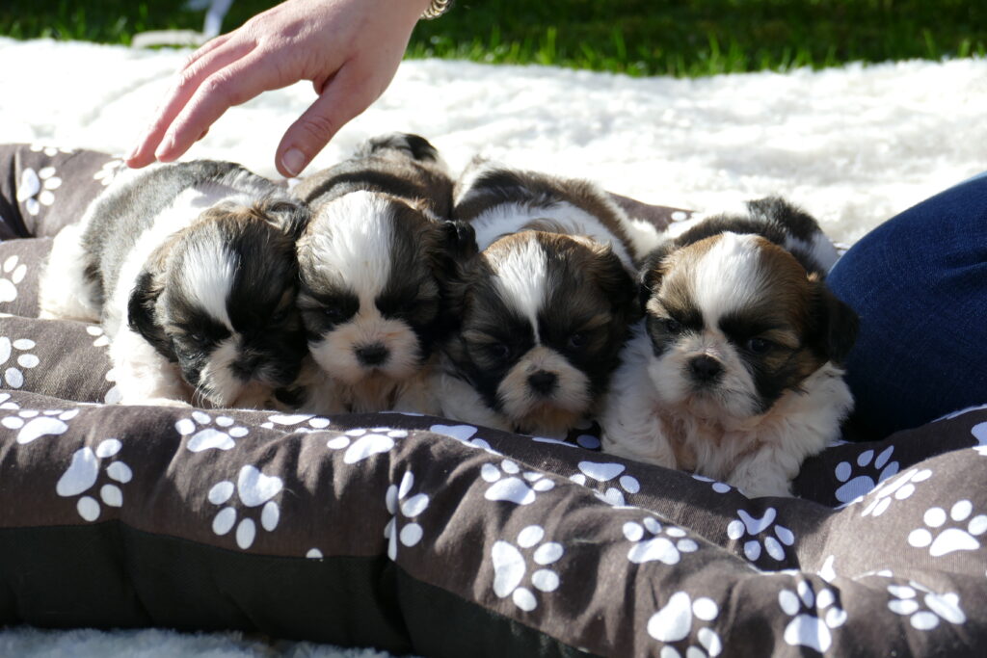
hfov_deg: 16.3
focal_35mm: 126
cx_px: 494
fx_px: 3455
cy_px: 329
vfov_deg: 10.9
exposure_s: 1/500
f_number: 3.9
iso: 125
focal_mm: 45.89
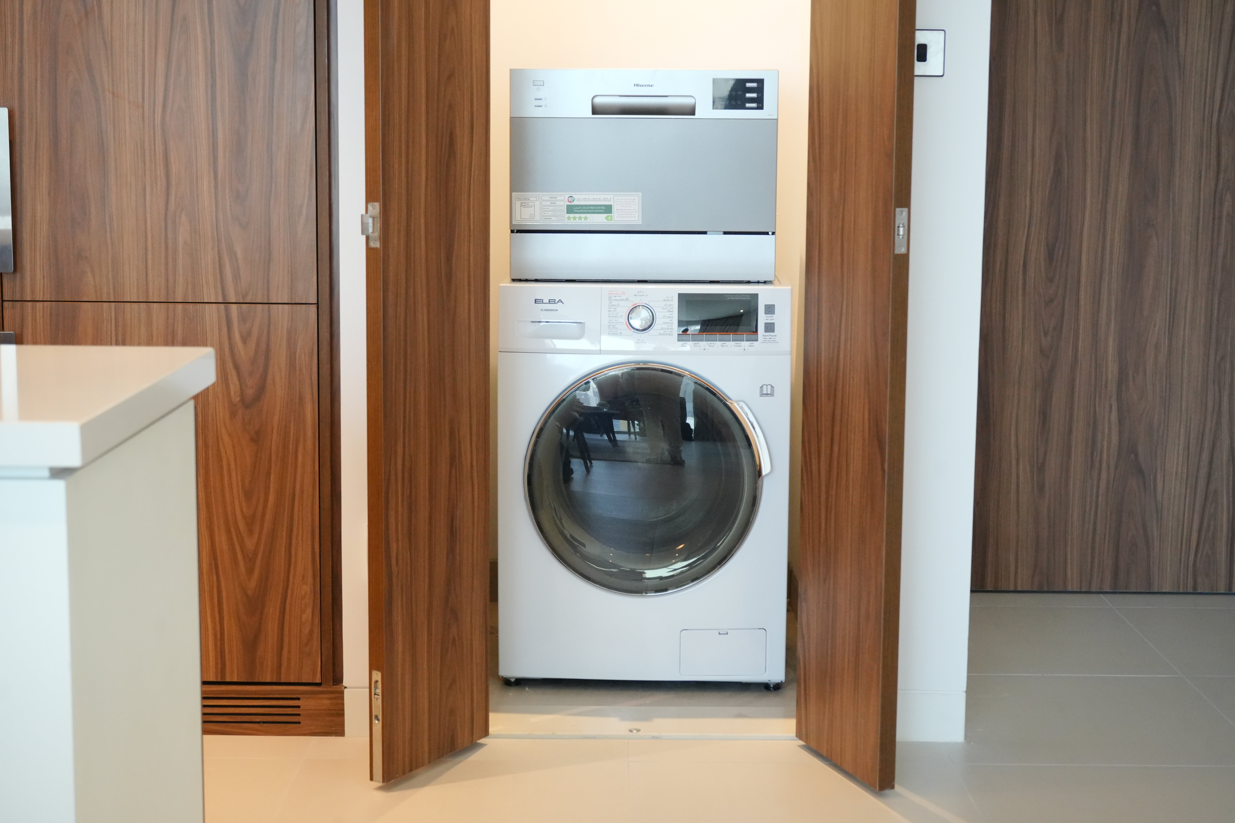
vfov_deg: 25.1
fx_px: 1852
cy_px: 412
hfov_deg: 36.9
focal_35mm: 54
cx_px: 618
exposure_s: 1/160
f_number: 7.1
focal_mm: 54
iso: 6400
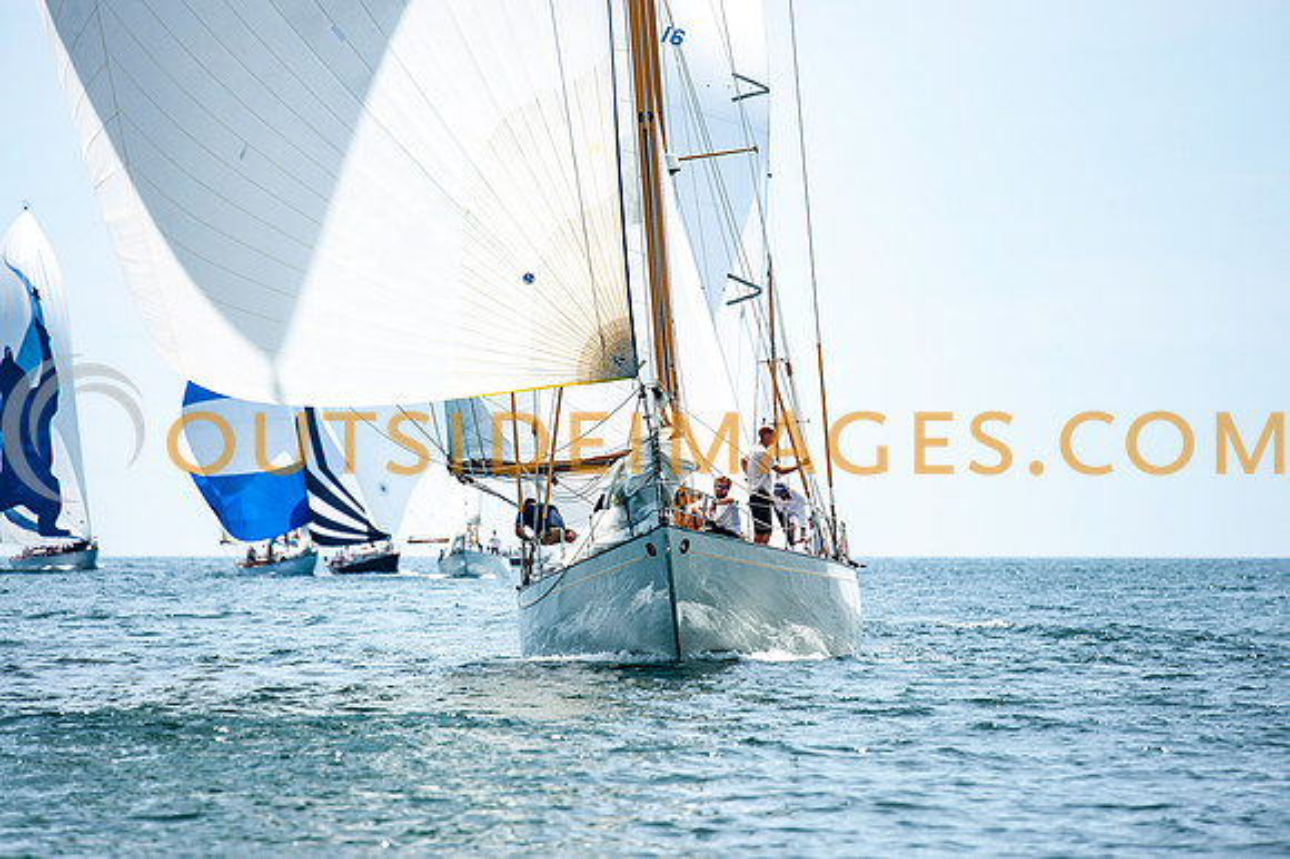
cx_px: 645
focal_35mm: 309
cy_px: 430
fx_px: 11053
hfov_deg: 6.7
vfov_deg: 4.4
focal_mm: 300
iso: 250
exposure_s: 1/2000
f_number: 5
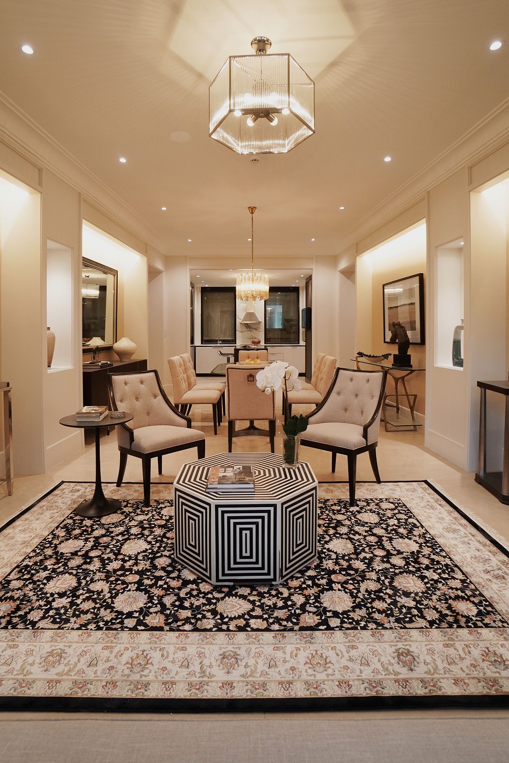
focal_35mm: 27
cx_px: 254
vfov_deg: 67.4
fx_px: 573
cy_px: 382
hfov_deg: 47.9
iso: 800
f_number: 5
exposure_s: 1/80
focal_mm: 18
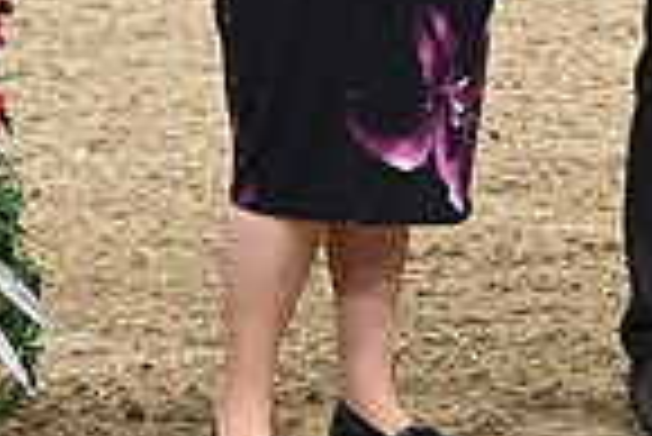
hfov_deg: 5.6
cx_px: 1111
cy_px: -384
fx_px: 6526
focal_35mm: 360
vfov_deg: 3.8
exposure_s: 1/500
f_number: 4.5
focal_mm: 90
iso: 6400
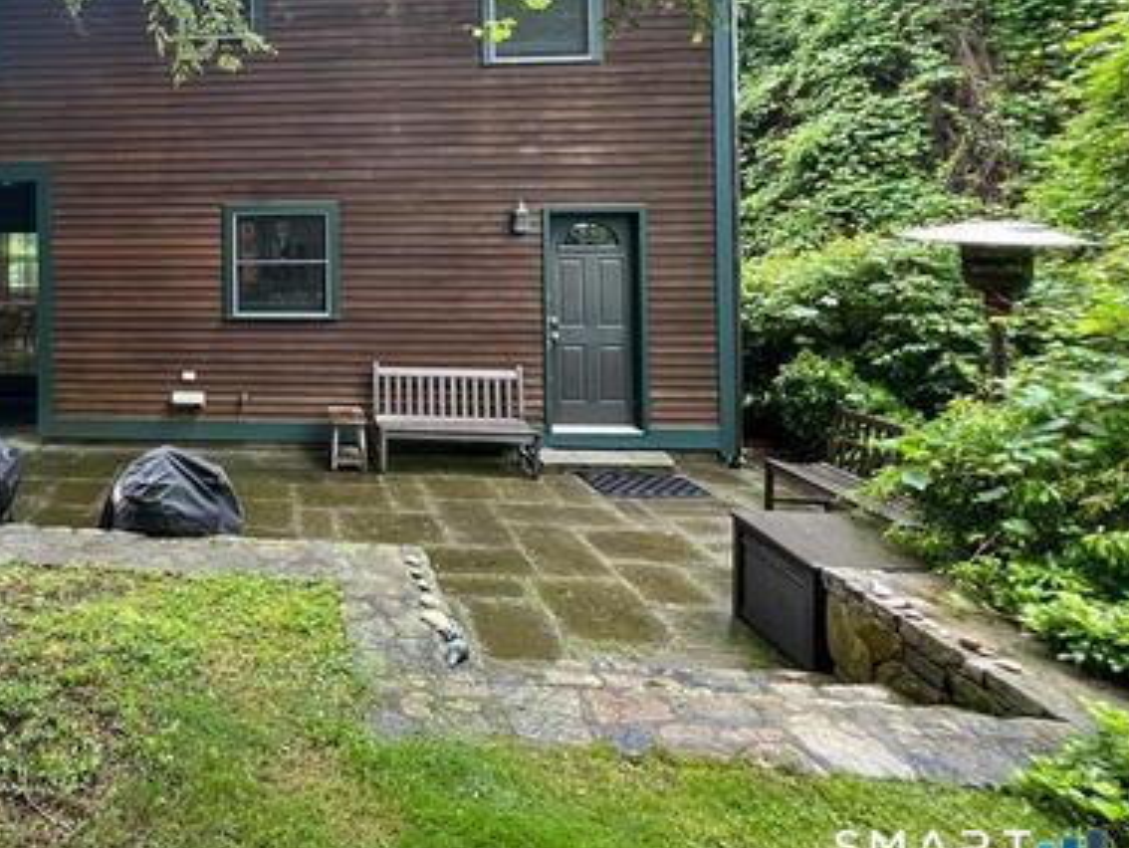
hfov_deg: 68.3
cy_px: 209
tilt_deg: +0.1
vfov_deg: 57.9
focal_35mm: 22
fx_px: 718
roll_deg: -0.9
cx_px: 209
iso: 160
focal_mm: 1.57
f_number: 1.8
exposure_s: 1/99
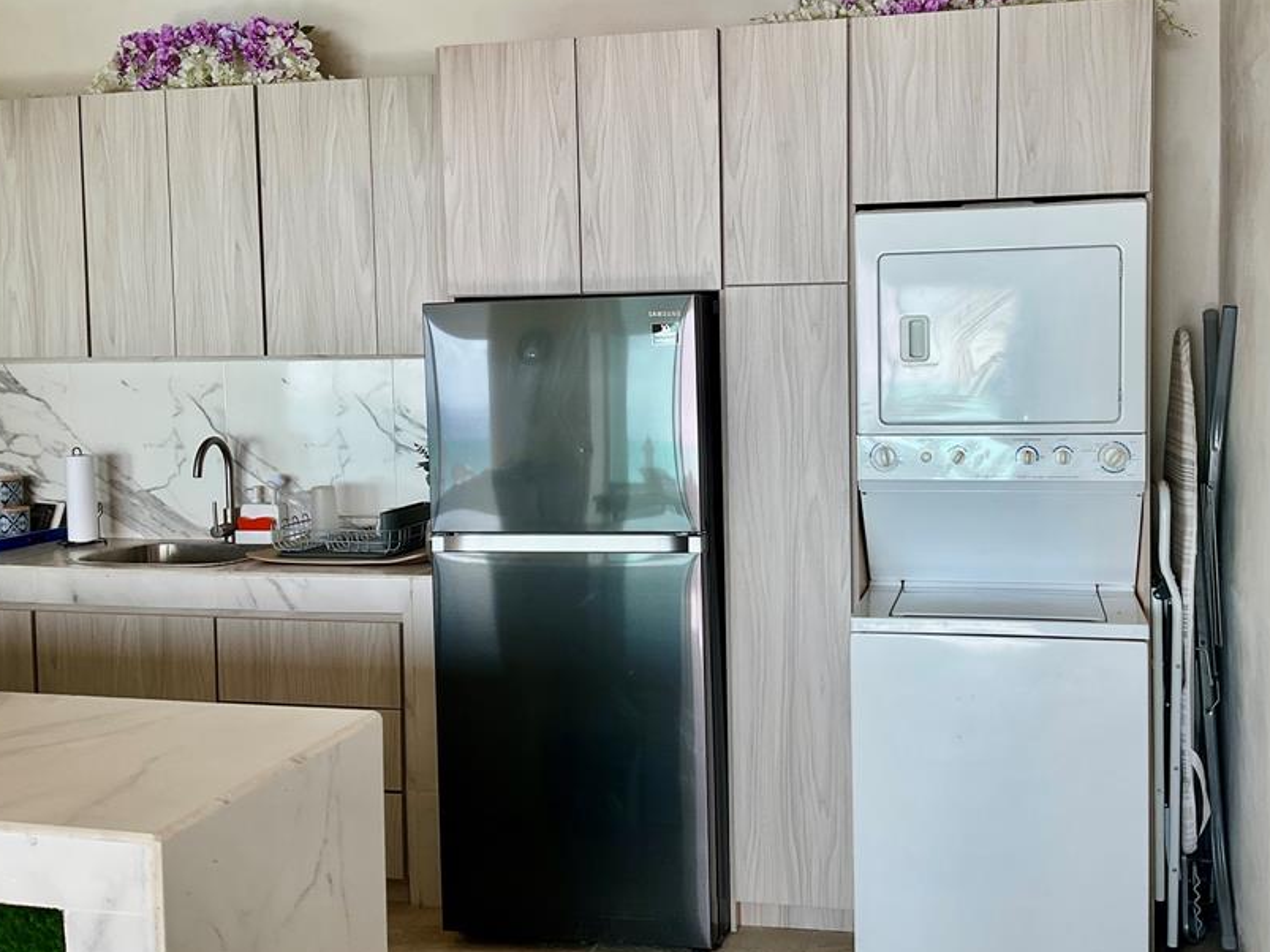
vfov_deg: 38.6
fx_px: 1357
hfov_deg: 49.9
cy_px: 441
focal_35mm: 37
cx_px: 737
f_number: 1.8
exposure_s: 1/222
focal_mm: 3
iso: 20
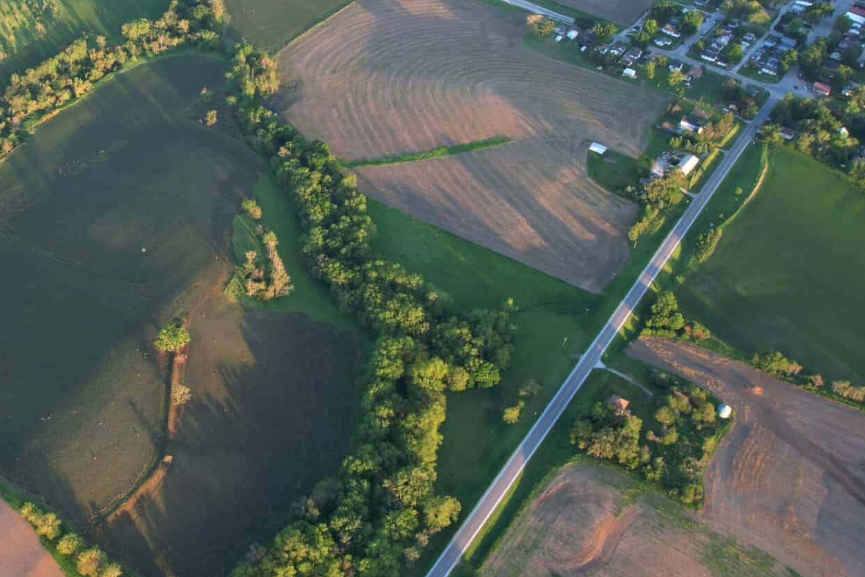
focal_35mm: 45
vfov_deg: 29.7
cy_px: 211
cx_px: 190
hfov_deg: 41.9
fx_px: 1081
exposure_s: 1/180
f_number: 2.8
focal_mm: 8.38
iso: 110
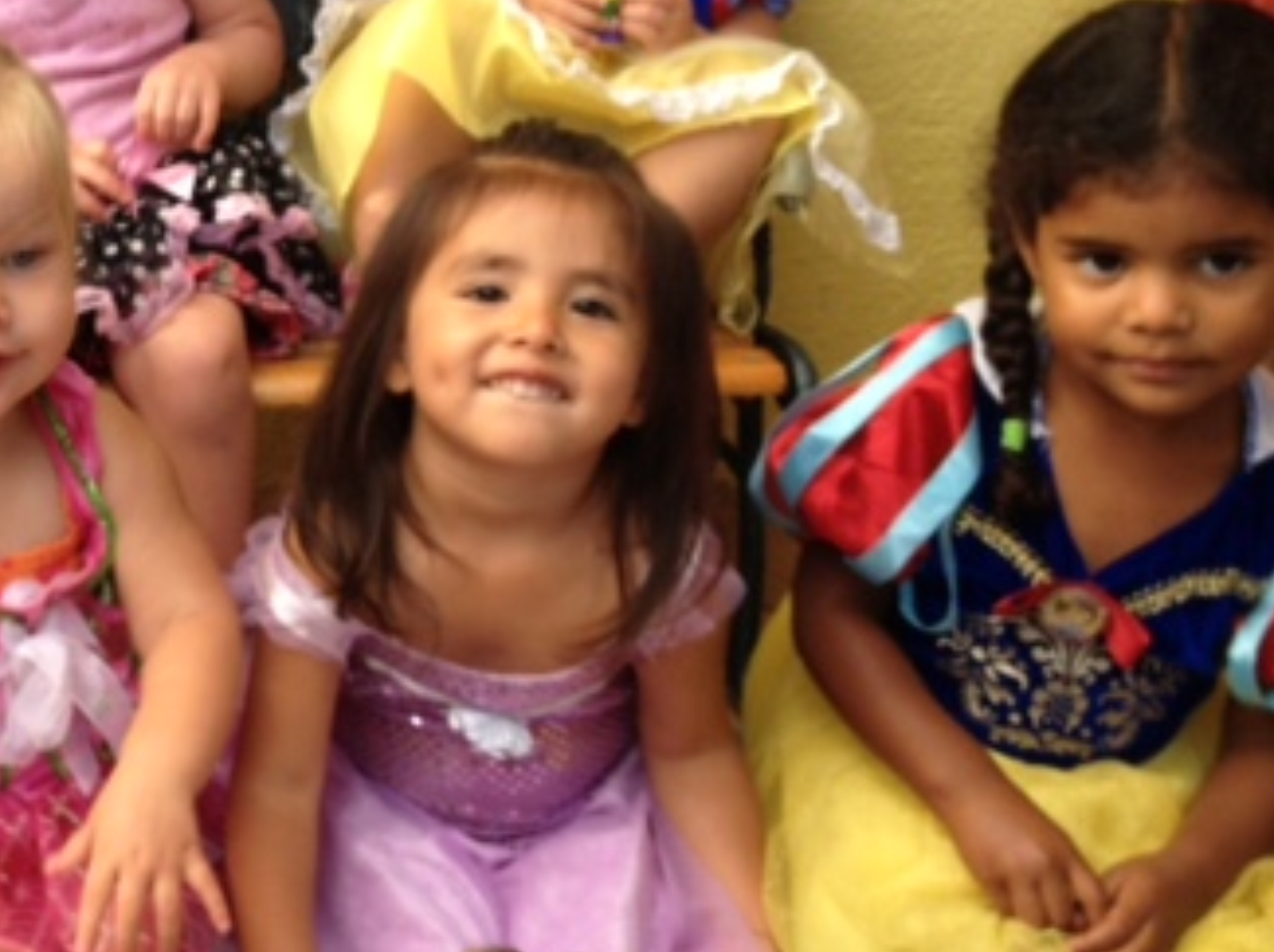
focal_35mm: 69
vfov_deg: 21.2
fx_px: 2537
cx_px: 145
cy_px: 349
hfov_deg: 27.3
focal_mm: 4.28
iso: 50
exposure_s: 1/60
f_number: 2.4
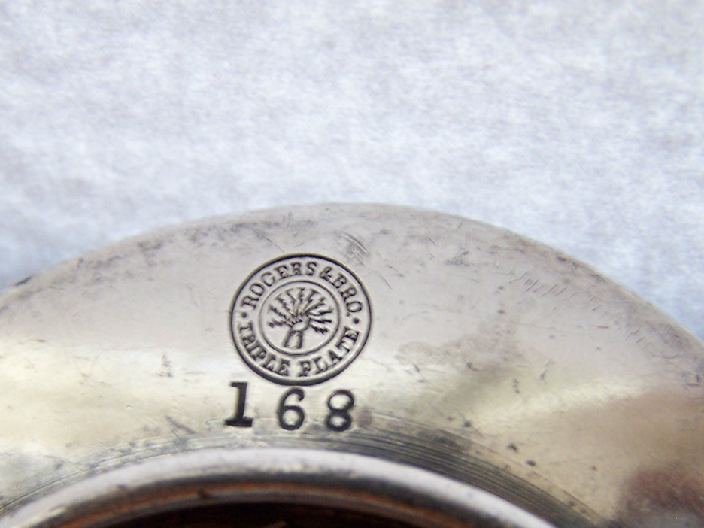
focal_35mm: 63
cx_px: 329
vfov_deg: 23.1
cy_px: 377
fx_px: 1281
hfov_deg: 30.7
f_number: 2.8
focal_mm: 6.3
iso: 140
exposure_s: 1/15
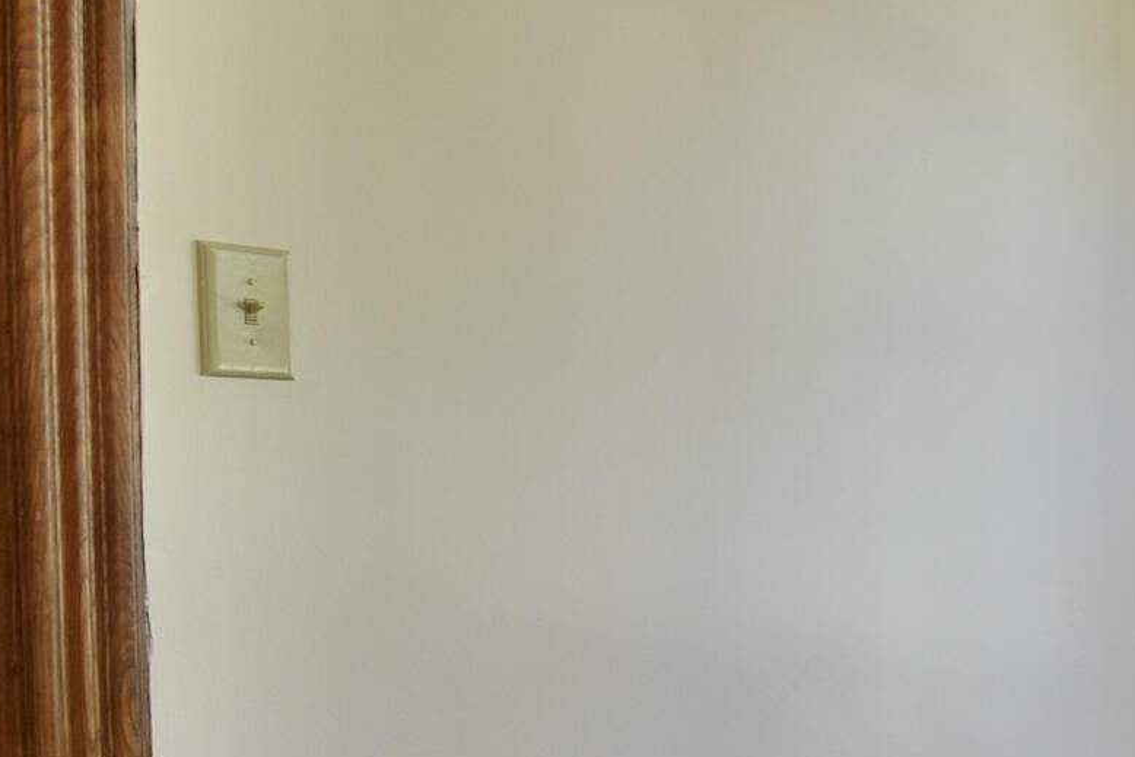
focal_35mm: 54
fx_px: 1703
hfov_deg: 20.9
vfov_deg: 24.8
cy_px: 548
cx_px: 2142
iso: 800
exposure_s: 1/60
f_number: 10
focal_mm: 14
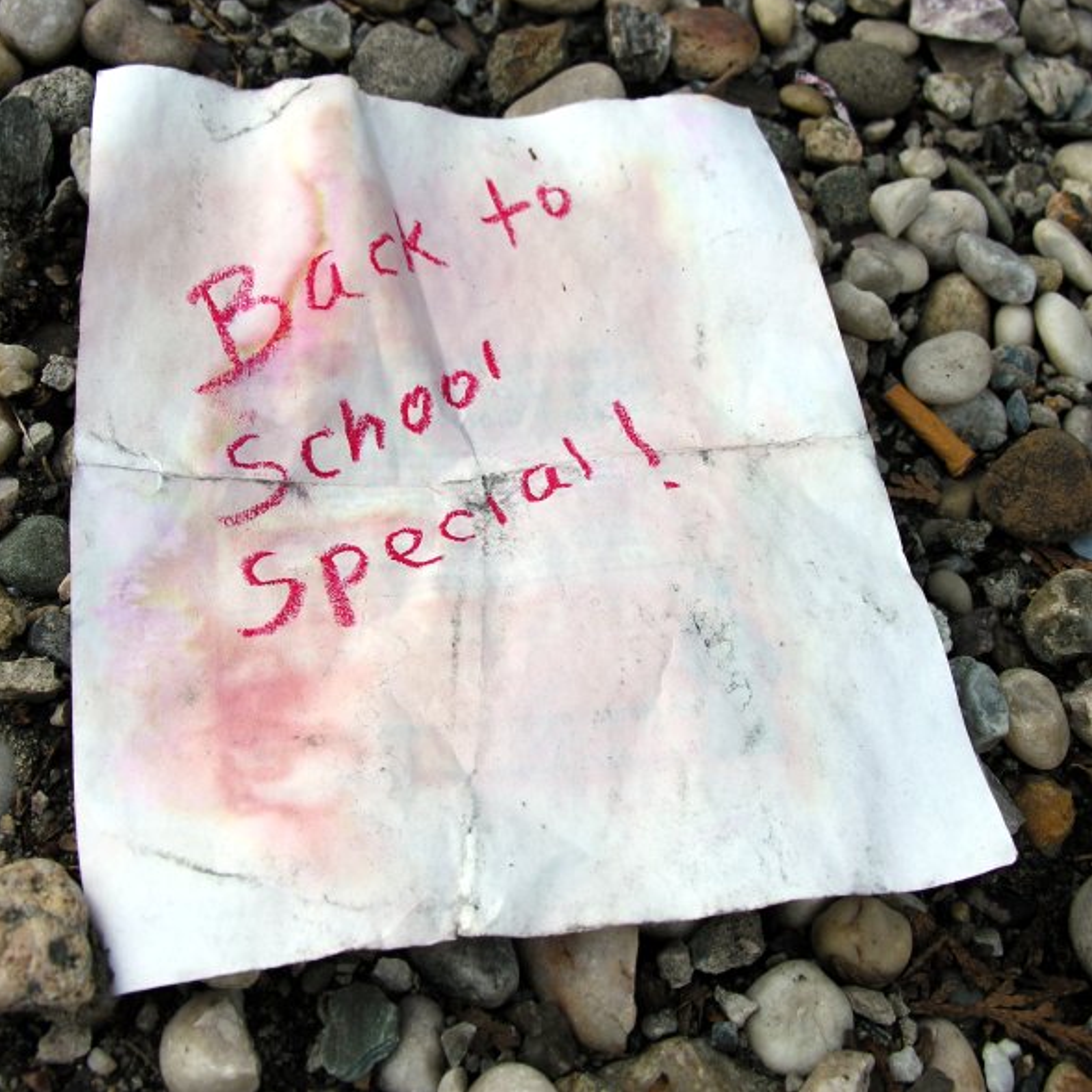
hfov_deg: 40.0
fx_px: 1499
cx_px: 560
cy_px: 540
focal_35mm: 42
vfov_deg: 40.0
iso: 50
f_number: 2.8
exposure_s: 1/541
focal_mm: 8.9
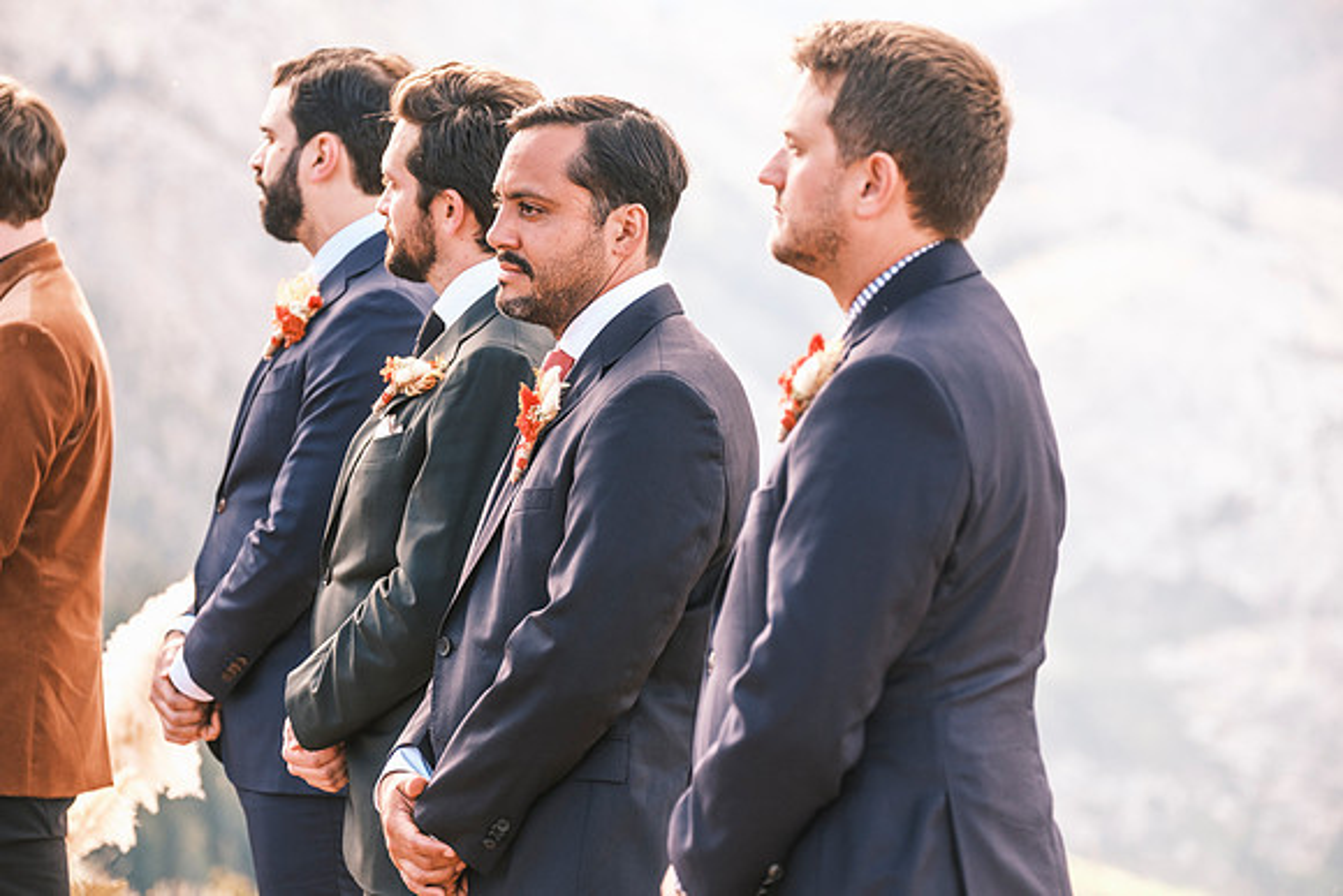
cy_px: 448
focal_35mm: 147
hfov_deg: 14.0
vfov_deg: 9.3
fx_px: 5485
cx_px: 672
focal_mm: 98.2
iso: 400
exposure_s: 1/320
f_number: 2.8
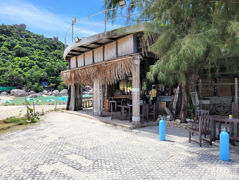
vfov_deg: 53.1
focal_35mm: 26
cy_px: 90
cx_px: 120
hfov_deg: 67.3
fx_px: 180
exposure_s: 1/2192
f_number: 1.8
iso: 40
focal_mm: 5.4
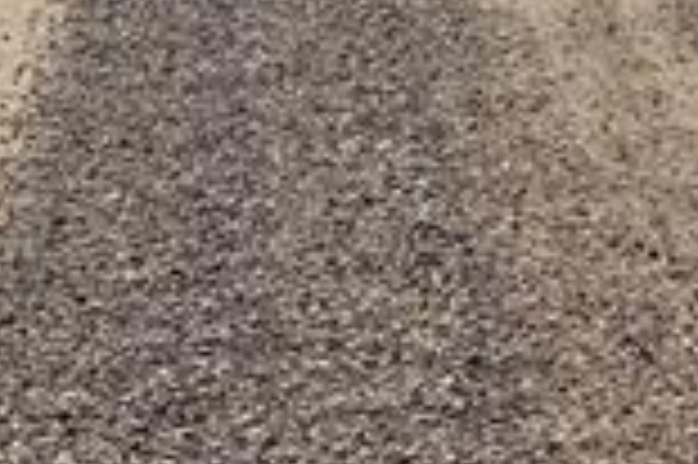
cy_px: -851
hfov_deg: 10.1
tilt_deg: +6.8
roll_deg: +5.1
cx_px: -964
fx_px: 3467
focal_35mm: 179
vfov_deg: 7.0
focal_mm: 4.25
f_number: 1.8
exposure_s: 1/4464
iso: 25
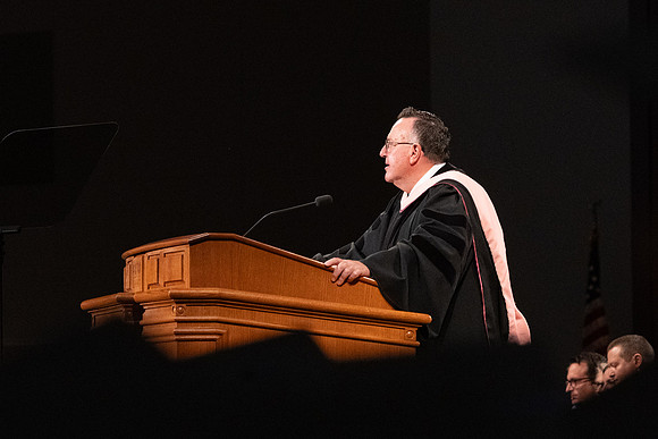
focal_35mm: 275
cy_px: 164
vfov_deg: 5.0
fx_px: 5031
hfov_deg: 7.5
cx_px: 419
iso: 5000
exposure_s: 1/320
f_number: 3.5
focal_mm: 145
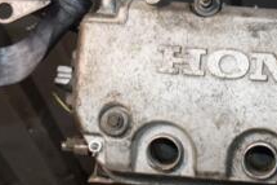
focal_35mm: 92
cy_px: 96
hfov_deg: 21.0
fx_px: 707
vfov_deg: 14.8
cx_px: 312
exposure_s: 1/60
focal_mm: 22
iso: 800
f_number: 5
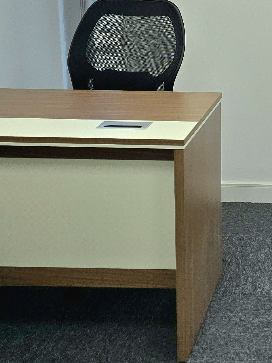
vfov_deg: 25.7
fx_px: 765
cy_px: 26
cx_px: 357
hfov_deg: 18.7
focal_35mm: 73
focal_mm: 6.3
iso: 12
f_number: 1.7
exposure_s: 1/164
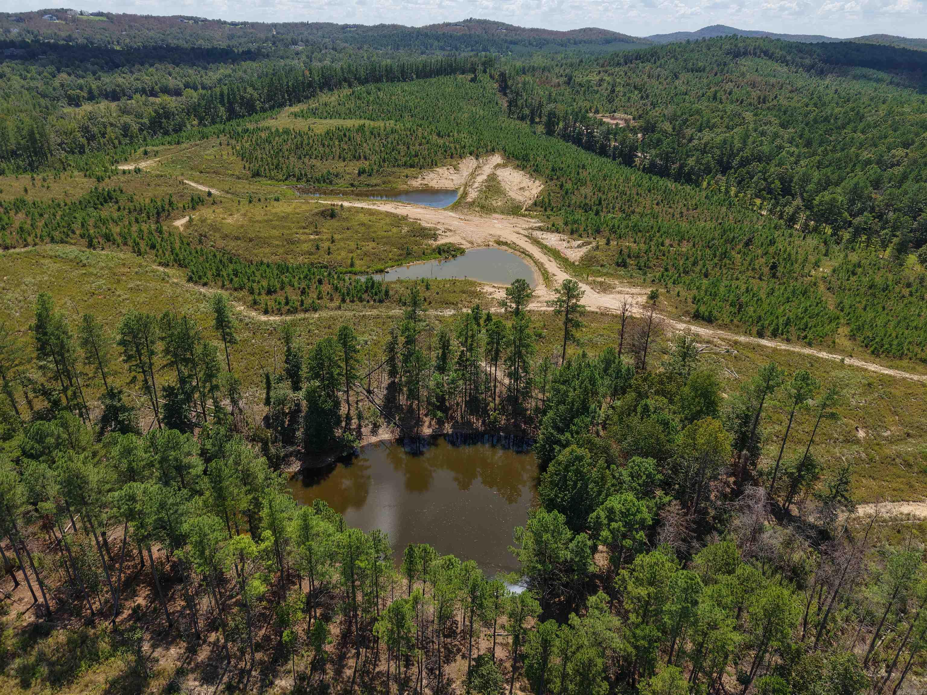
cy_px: 348
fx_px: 643
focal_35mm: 24
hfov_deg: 71.6
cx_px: 464
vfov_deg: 56.8
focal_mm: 8.67
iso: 210
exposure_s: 1/5000
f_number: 1.8
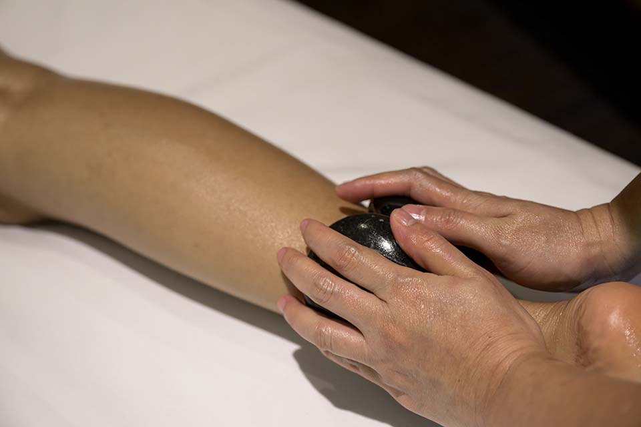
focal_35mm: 67
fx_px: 1193
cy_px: 214
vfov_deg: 20.3
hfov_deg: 30.1
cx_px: 320
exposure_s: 1/200
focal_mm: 67
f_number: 4.5
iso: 800
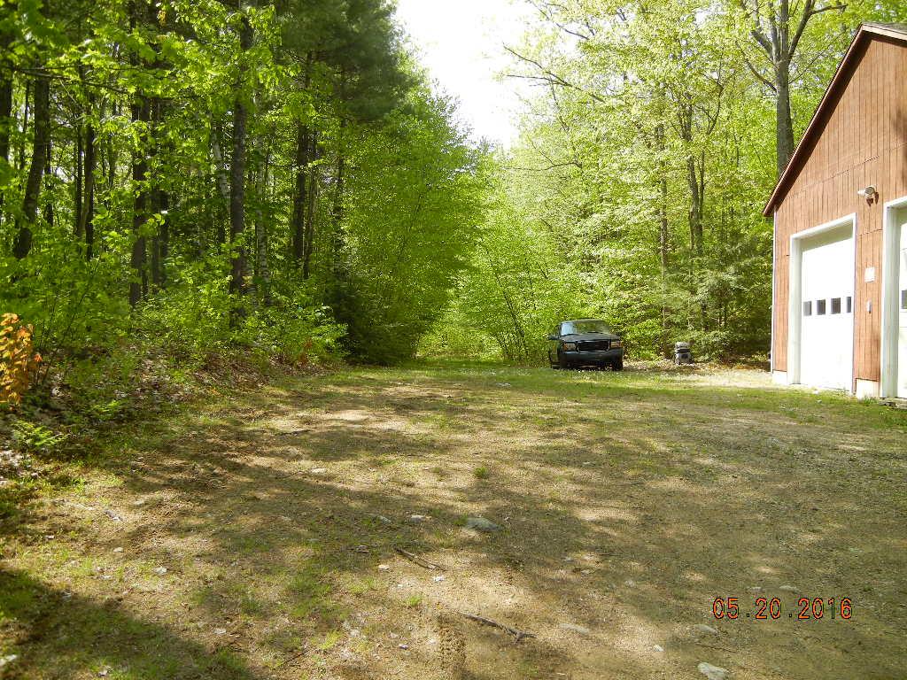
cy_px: 340
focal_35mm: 30
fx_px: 786
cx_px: 454
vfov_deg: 46.8
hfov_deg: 60.0
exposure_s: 1/370
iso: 160
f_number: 3.5
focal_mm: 5.4
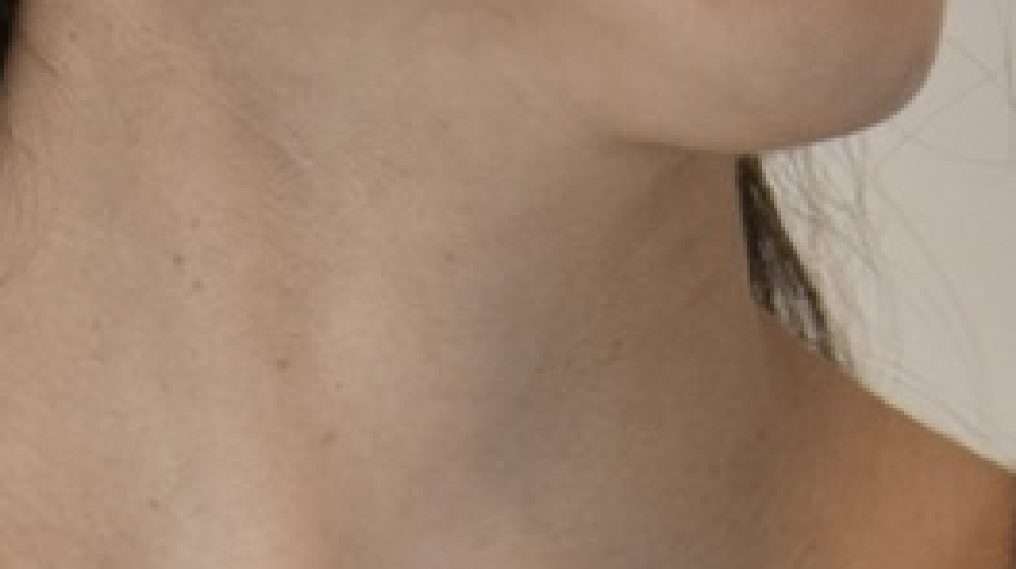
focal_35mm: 356
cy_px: 2084
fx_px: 9587
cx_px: -196
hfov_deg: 6.0
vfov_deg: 3.3
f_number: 5.6
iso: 400
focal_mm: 55
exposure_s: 1/100
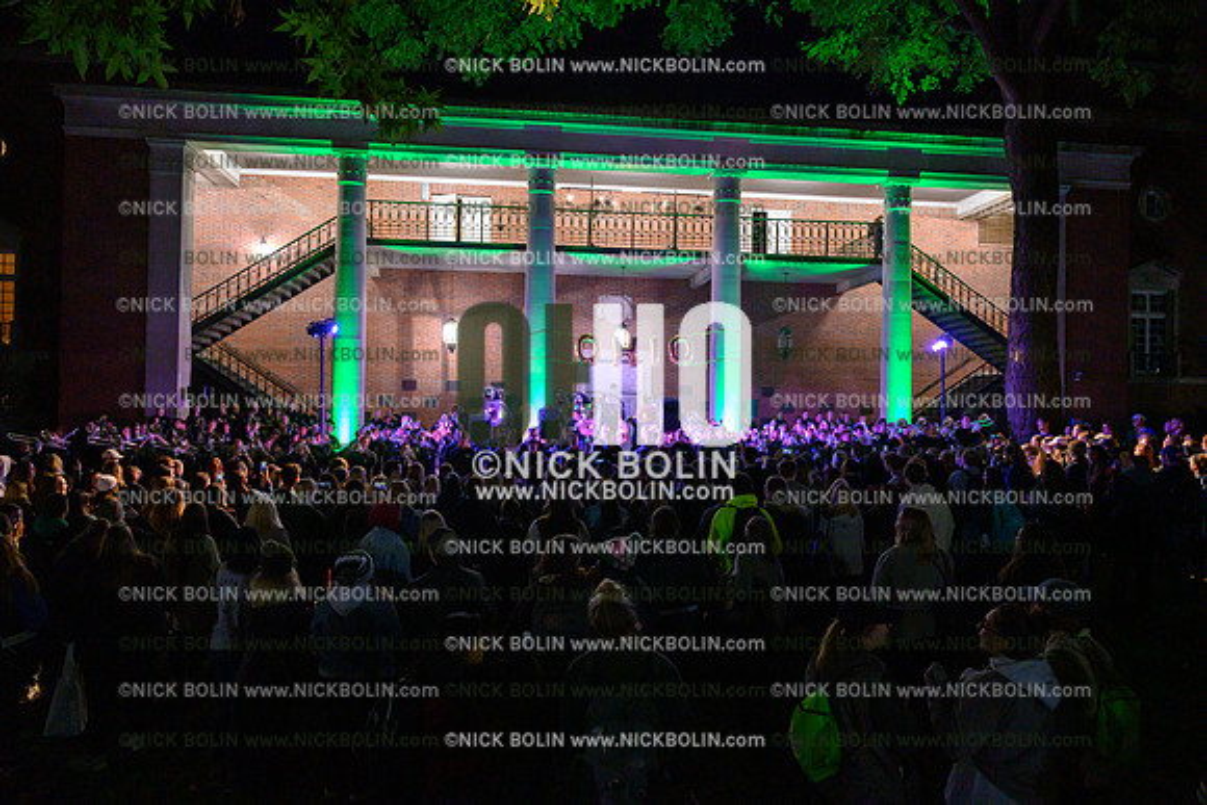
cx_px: 604
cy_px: 402
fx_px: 805
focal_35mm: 24
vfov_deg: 53.2
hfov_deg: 73.7
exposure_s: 1/80
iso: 6400
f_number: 4
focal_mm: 24
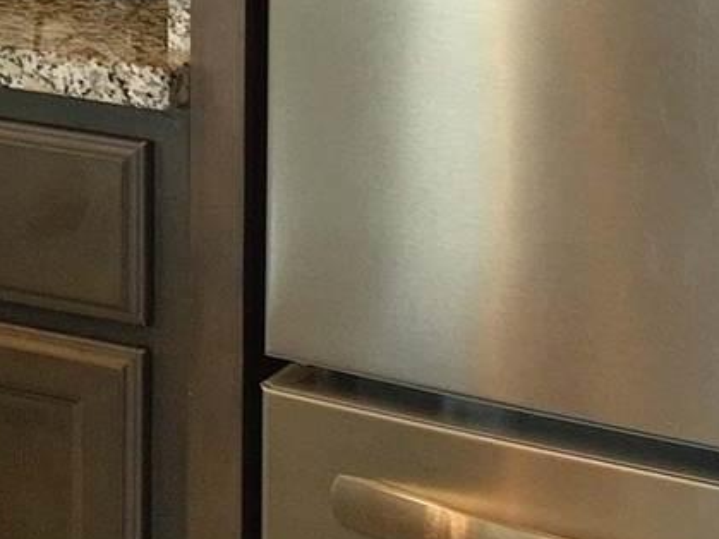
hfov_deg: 9.4
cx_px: -1251
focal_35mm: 176
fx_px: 3655
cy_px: -706
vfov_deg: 7.9
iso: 140
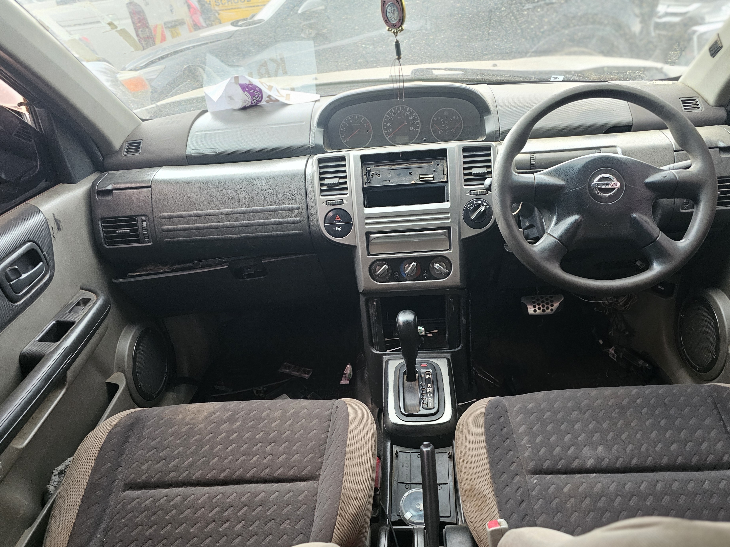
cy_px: 296
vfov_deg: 54.8
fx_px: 527
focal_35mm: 25
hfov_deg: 69.4
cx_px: 380
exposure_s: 1/100
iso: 800
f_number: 1.7
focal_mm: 6.3
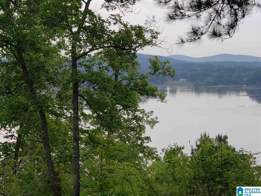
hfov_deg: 36.8
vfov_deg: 28.0
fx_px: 392
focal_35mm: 52
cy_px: 98
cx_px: 130
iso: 32
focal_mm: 6
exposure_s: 1/394
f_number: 2.4
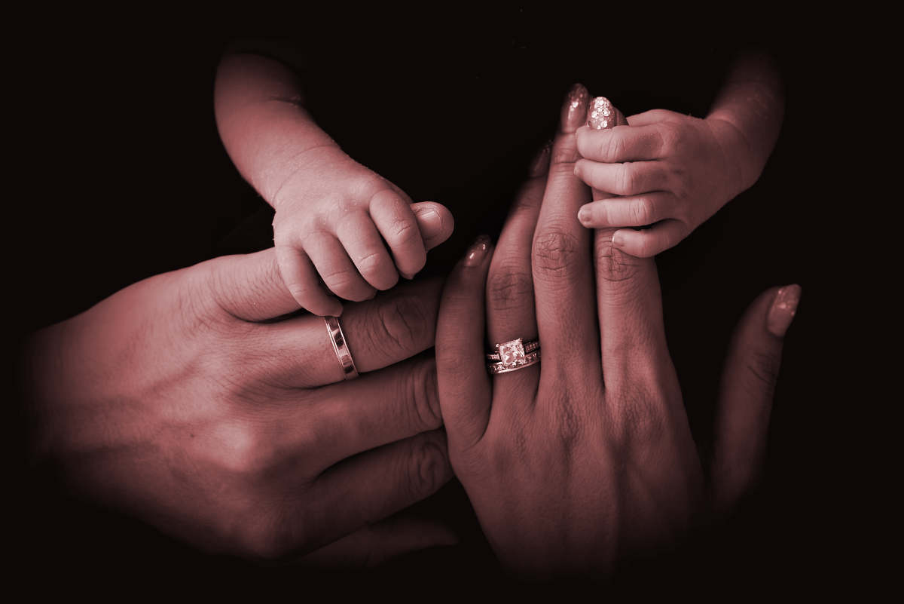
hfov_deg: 55.8
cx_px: 452
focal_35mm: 34
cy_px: 302
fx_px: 854
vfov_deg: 38.9
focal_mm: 34
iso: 1250
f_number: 4.5
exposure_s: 1/80
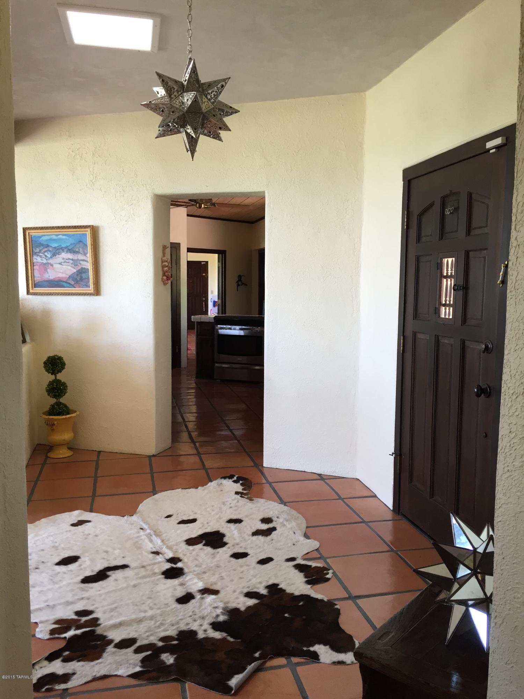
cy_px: 350
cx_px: 262
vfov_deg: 61.7
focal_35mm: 29
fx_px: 585
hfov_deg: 48.2
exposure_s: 1/30
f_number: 2.2
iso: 32
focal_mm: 4.15
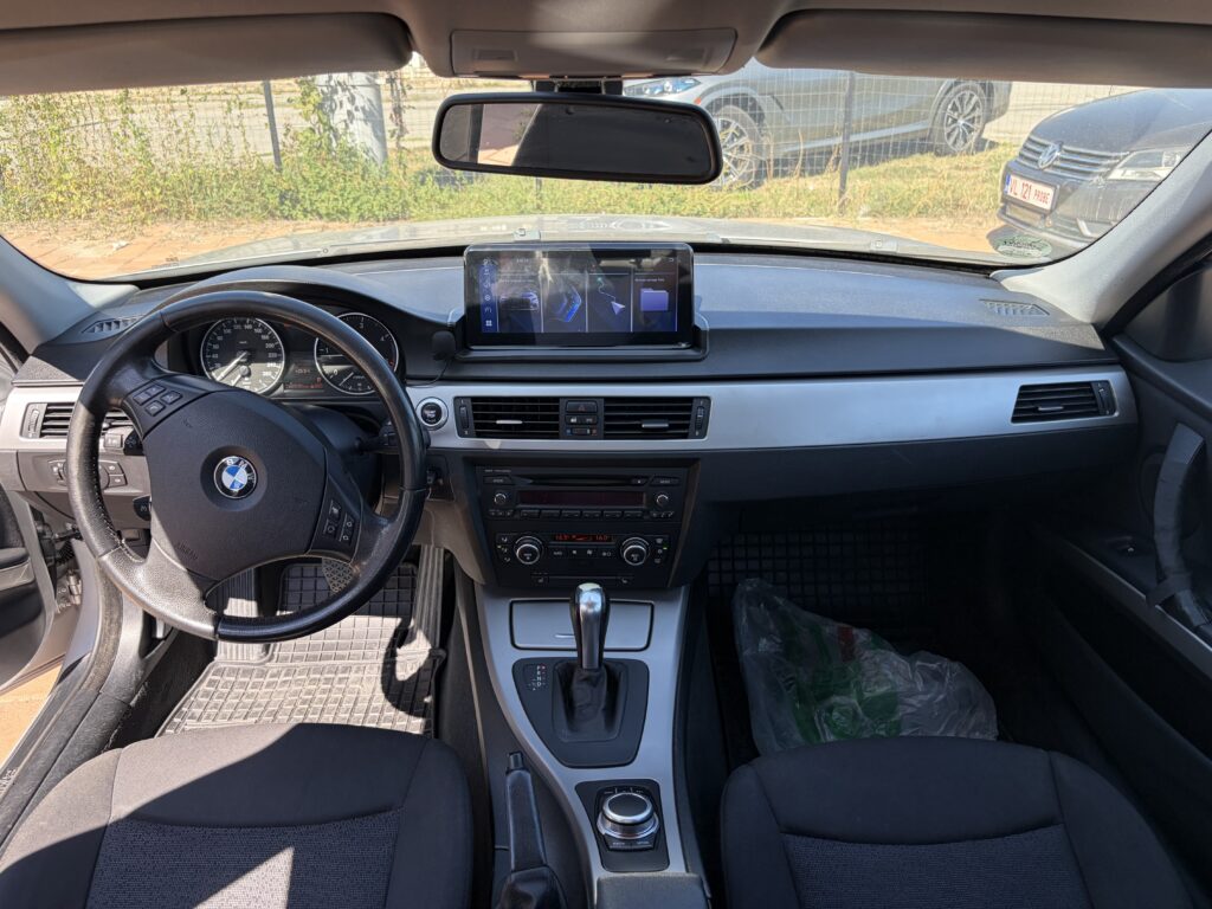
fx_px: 910
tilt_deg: -25.8
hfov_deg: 67.3
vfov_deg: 53.1
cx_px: 606
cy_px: 454
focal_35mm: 26
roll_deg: +3.3
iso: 50
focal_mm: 5.96
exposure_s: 1/384
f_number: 1.6
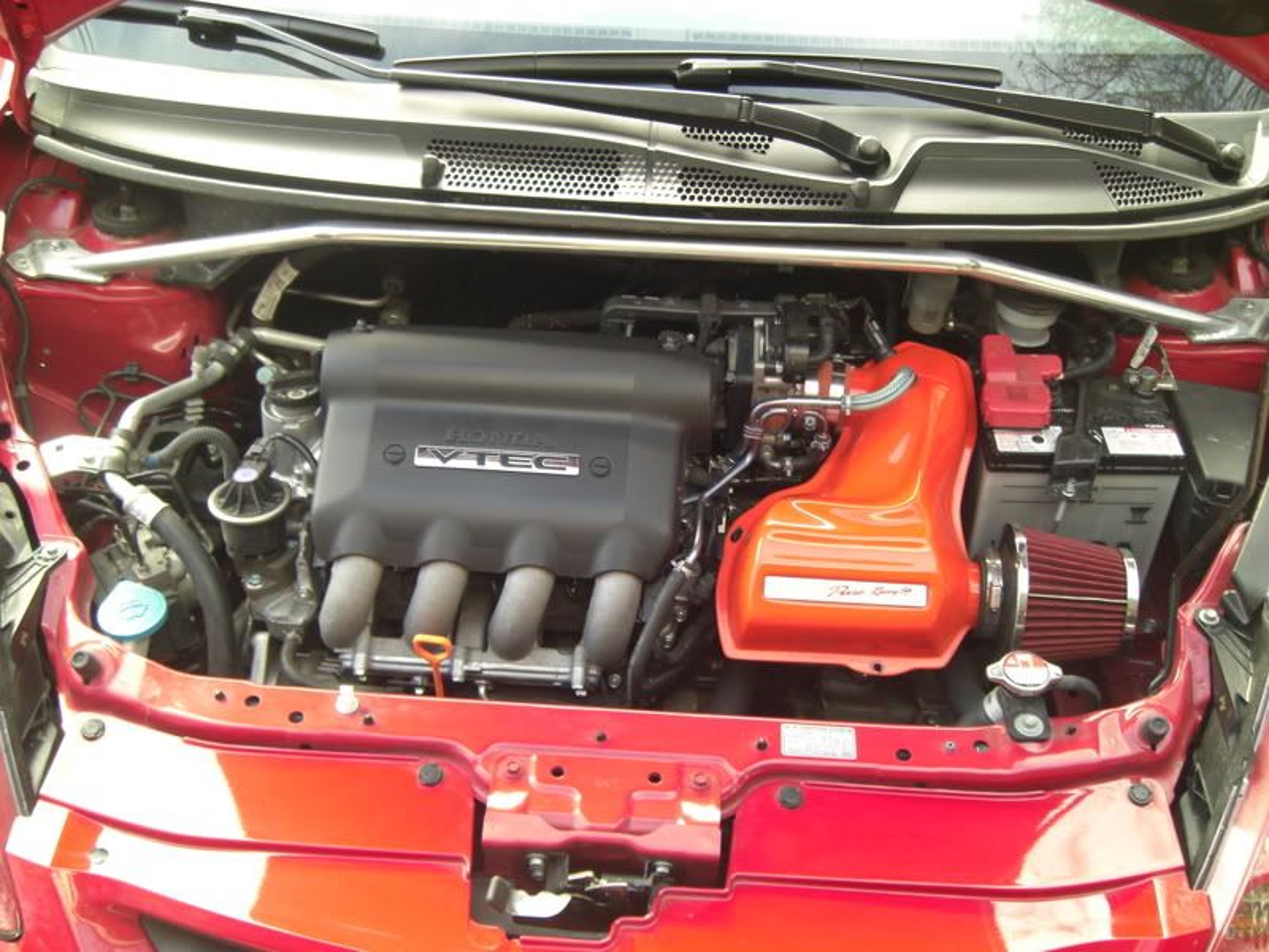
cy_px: 476
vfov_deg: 37.7
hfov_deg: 49.0
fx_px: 1393
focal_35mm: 38
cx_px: 634
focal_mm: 7.9
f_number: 2.8
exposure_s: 1/60
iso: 100
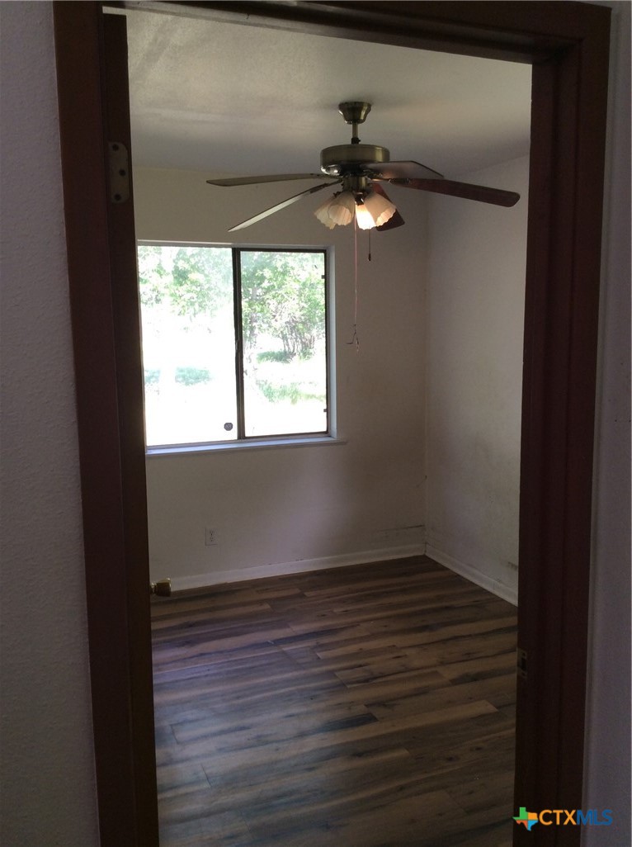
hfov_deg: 44.0
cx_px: 316
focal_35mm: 32
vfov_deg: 56.9
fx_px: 781
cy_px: 424
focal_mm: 3.3
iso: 32
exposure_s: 1/60
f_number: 2.4
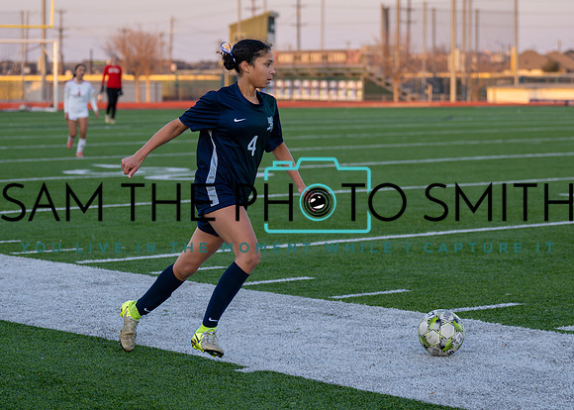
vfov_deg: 12.9
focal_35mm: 111
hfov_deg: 18.0
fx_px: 1807
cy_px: 191
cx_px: 264
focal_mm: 70
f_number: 2.8
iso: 400
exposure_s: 1/1600
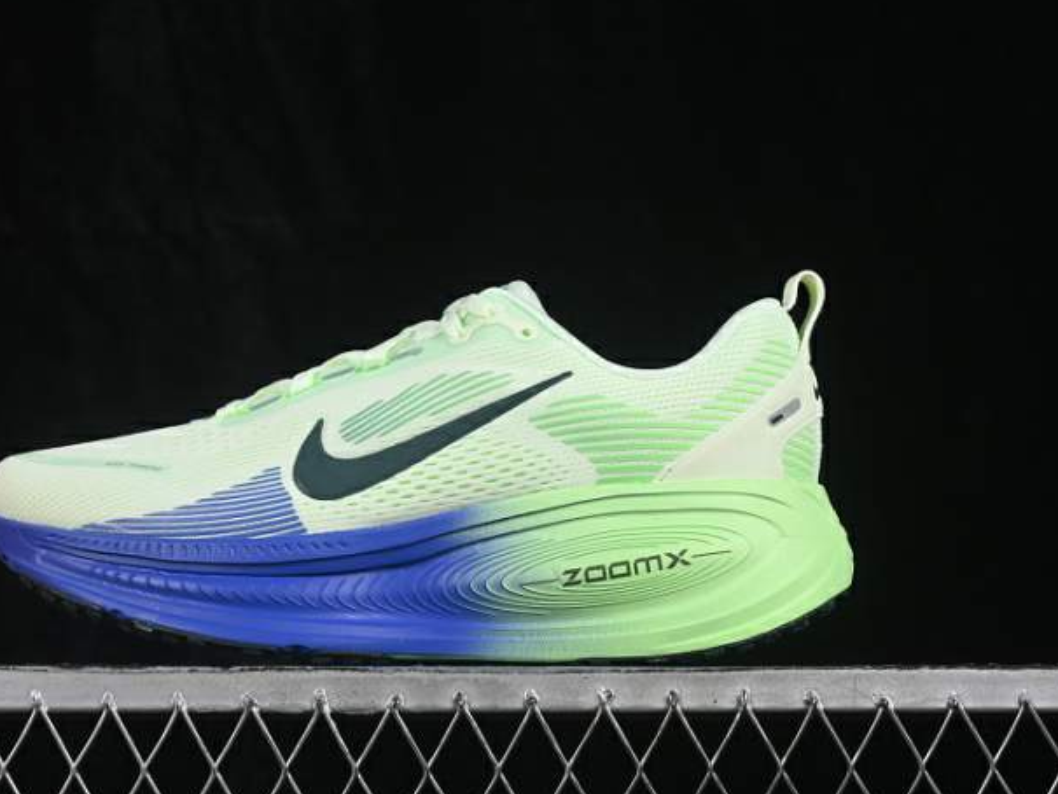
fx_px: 2660
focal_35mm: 87
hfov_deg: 22.5
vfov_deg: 17.0
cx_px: 434
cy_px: 400
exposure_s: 1/80
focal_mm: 50
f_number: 8
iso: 160
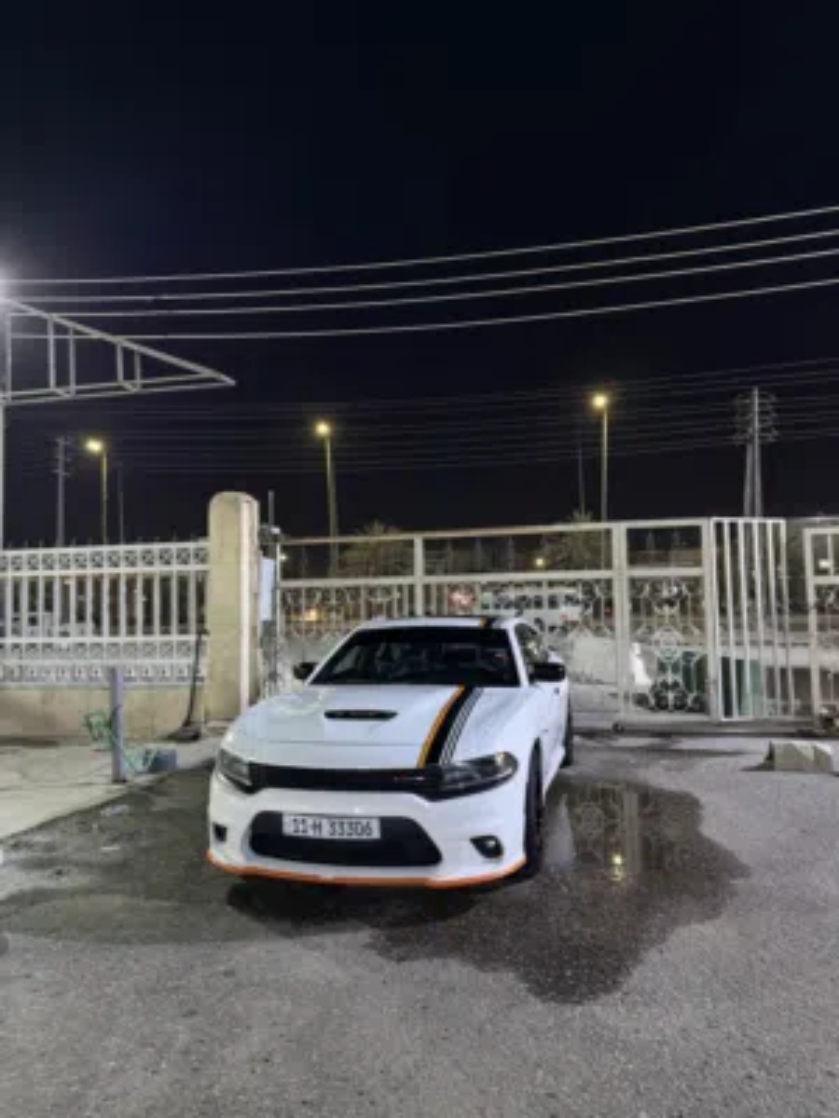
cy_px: 559
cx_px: 420
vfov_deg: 71.6
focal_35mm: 24
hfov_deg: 56.8
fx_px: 776
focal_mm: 6.76
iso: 400
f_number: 1.78
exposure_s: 1/50
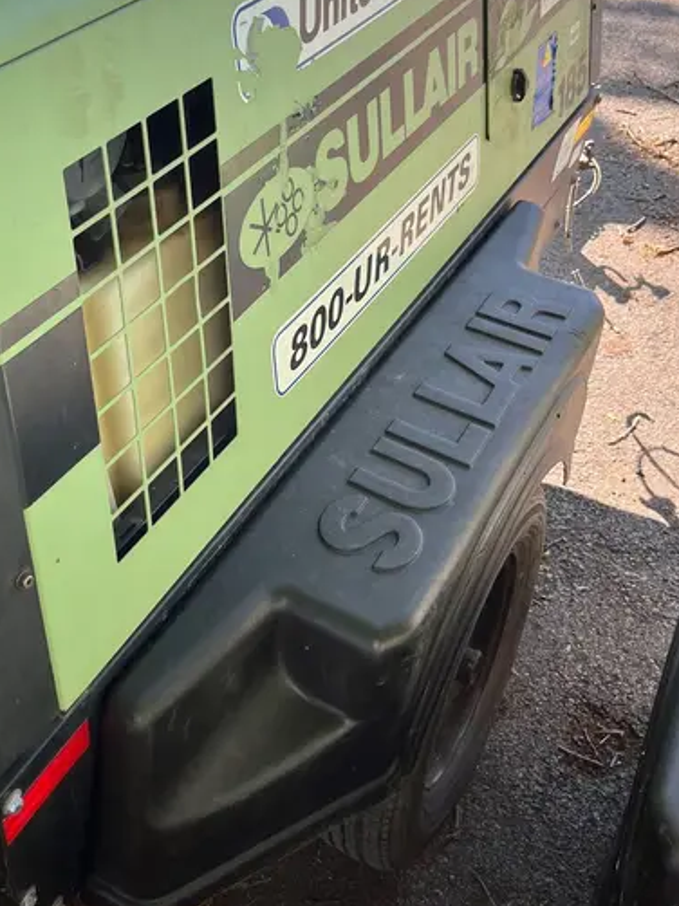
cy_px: 360
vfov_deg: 48.7
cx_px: 219
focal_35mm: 38
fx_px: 995
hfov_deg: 37.2
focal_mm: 5.1
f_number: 1.6
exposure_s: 1/442
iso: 50
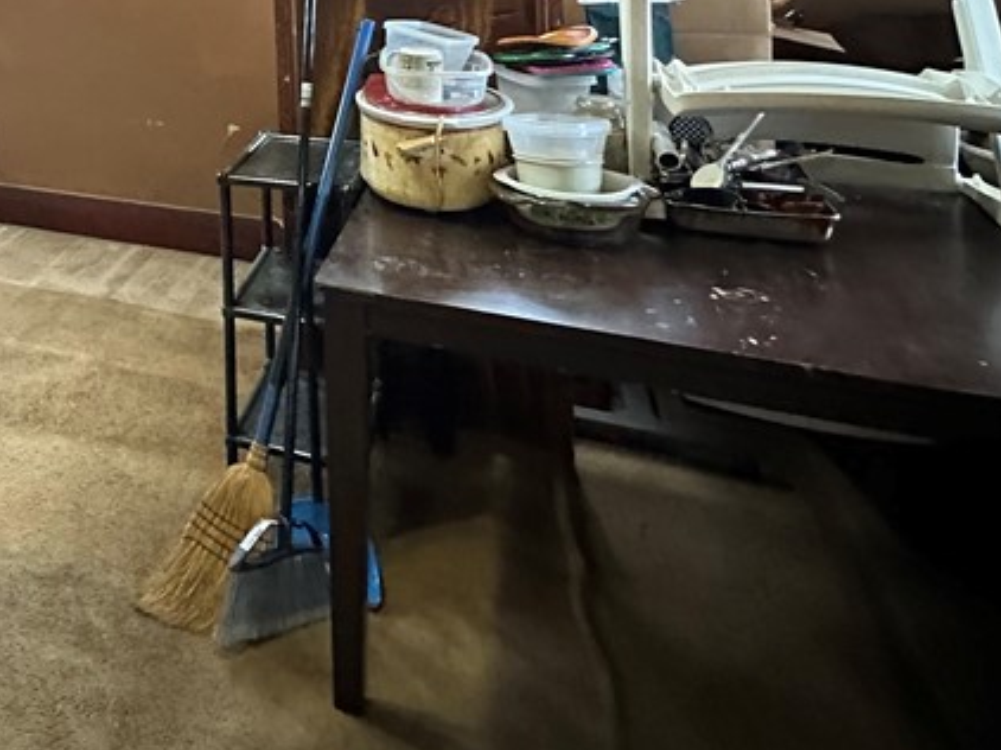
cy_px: -78
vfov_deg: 35.6
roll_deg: +2.1
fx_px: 983
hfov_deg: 45.2
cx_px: -12
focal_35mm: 34
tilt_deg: -2.1
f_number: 2.2
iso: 1000
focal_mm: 2.22
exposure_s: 1/40
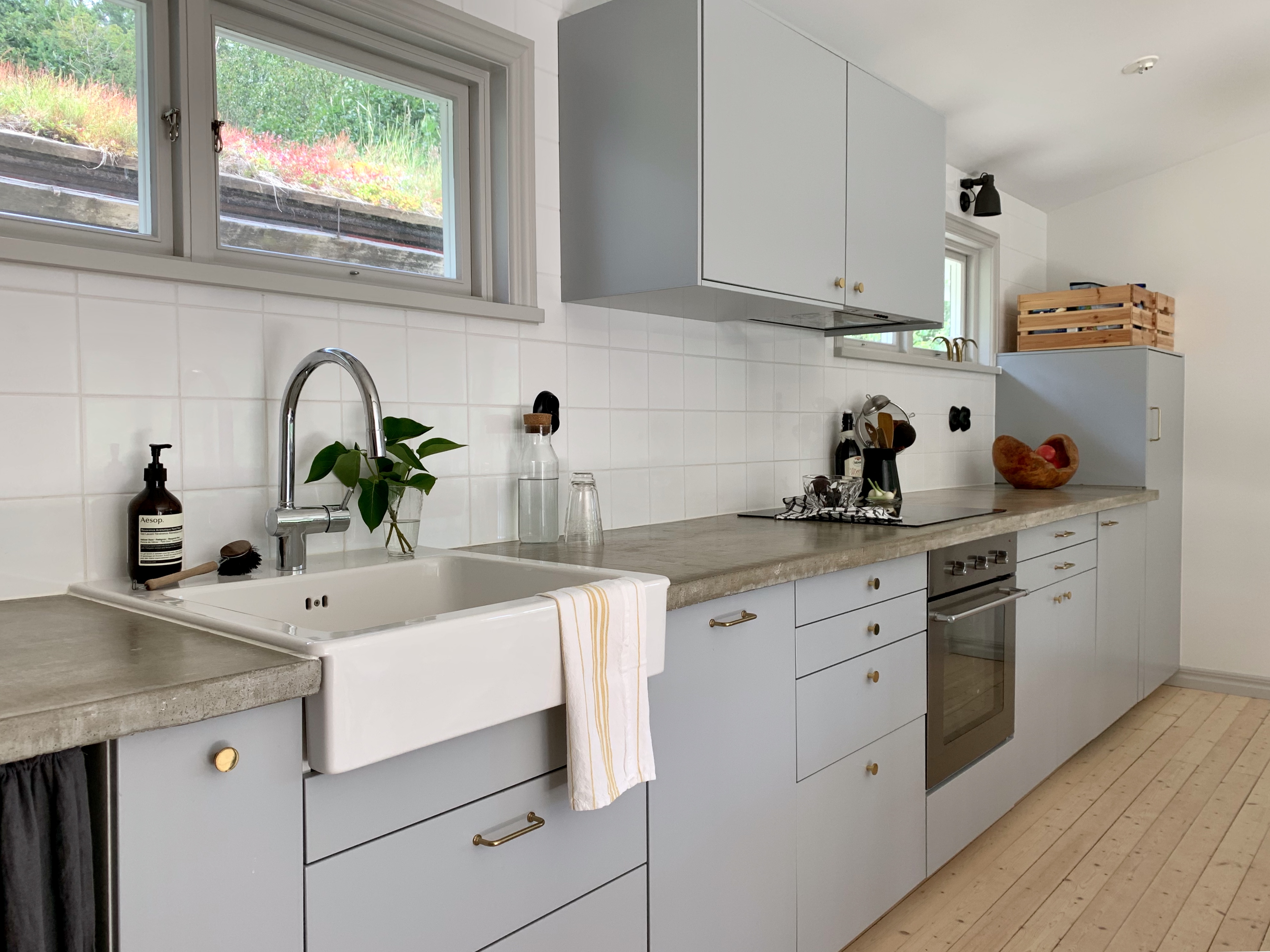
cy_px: 476
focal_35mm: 26
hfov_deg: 67.3
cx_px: 635
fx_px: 954
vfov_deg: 53.0
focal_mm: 4.25
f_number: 1.8
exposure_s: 1/122
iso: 25
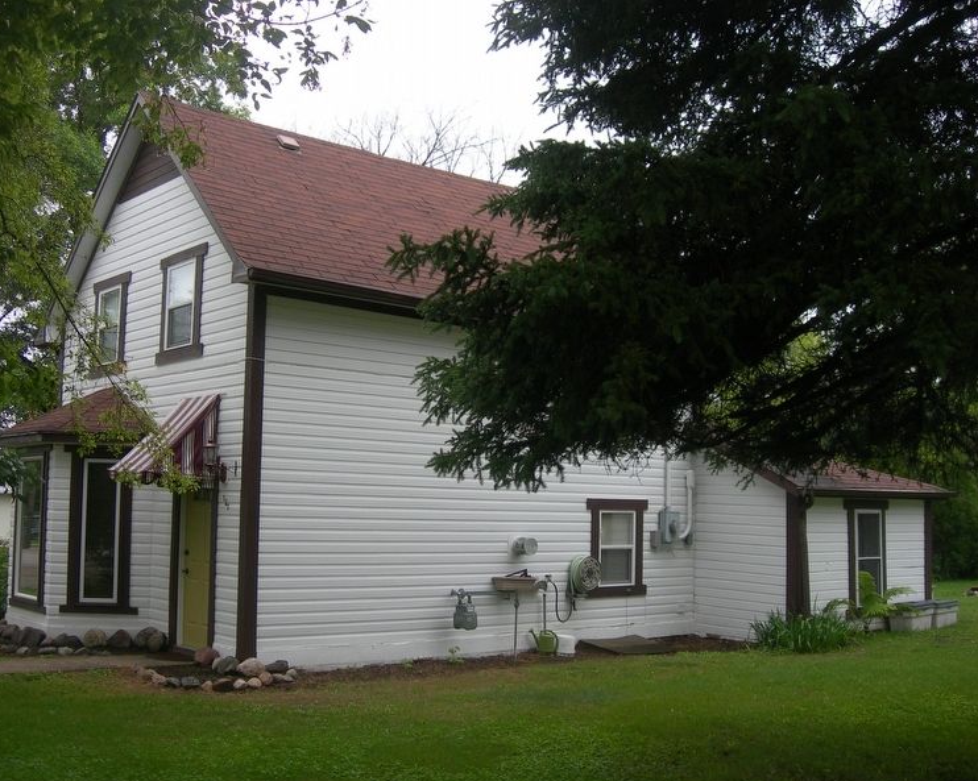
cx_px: 455
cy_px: 394
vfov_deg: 37.3
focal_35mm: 40
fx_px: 1157
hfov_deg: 45.8
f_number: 2.8
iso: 50
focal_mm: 7.8
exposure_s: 1/190
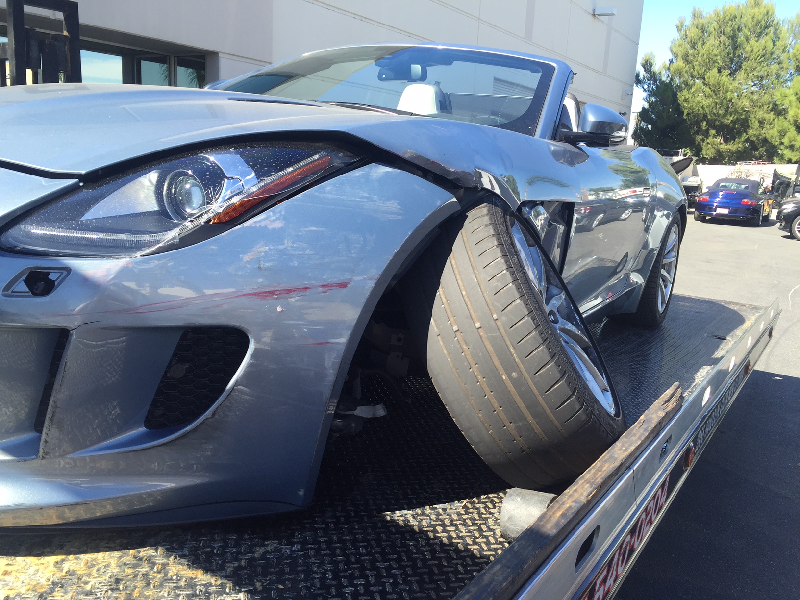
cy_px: 300
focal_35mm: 29
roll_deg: -3.0
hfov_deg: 61.7
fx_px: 670
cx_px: 400
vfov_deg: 48.2
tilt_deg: -10.8
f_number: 2.2
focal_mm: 4.15
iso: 32
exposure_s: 1/488
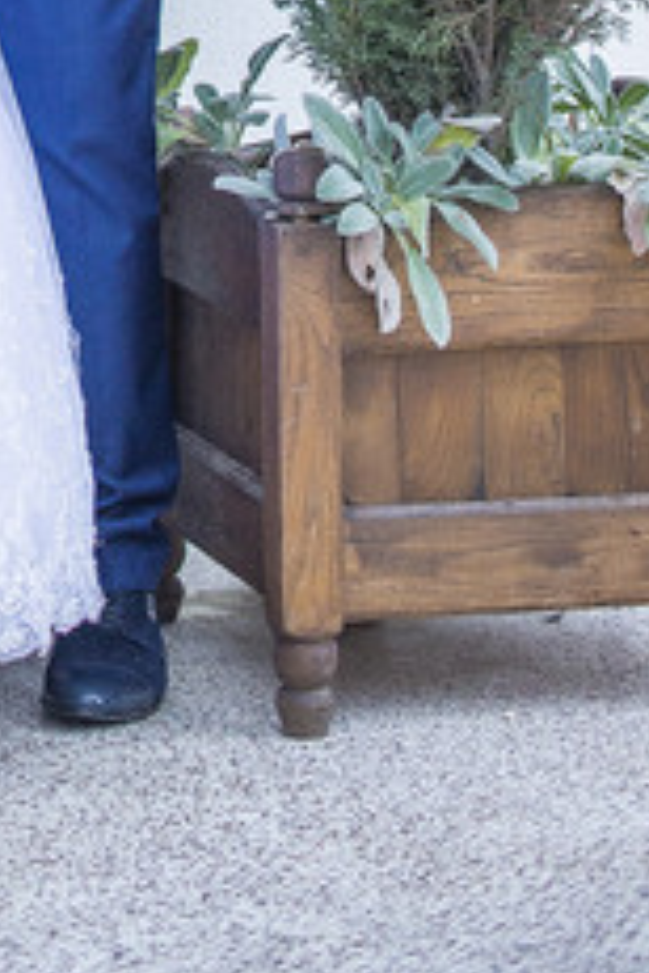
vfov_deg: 10.1
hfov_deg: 7.0
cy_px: -855
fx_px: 5165
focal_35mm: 191
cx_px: -523
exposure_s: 1/125
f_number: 2.5
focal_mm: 50
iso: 800
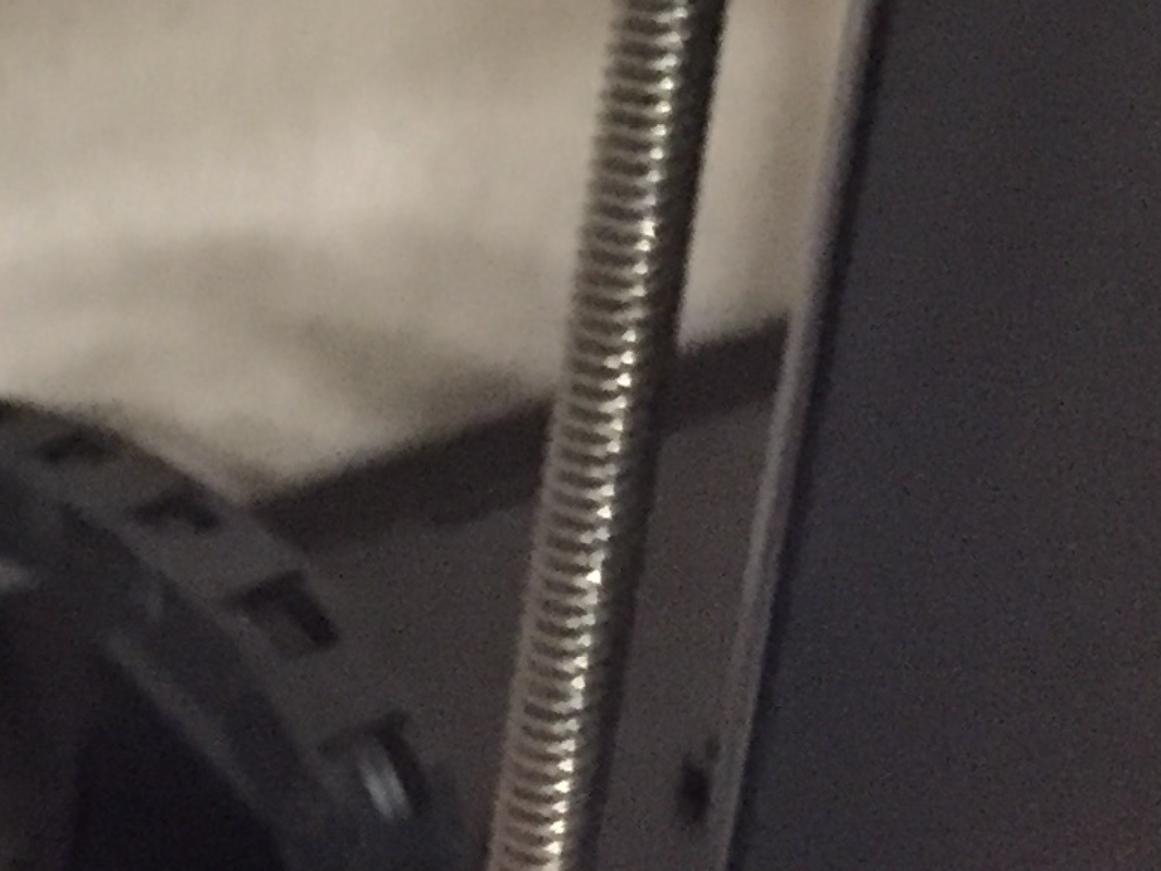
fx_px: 4092
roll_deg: -2.0
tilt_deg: -20.0
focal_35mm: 122
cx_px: -738
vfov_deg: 10.9
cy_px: -956
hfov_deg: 14.7
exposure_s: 1/15
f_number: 2.2
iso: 400
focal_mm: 4.15
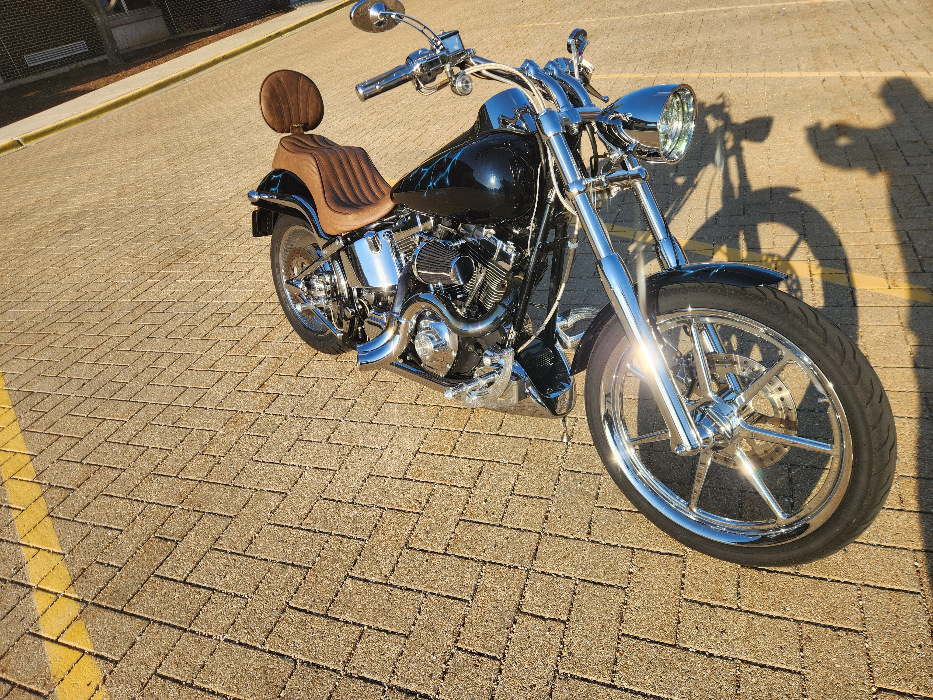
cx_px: 466
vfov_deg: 58.9
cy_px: 350
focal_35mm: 23
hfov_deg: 73.9
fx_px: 620
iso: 20
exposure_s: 1/841
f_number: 1.8
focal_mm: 5.4
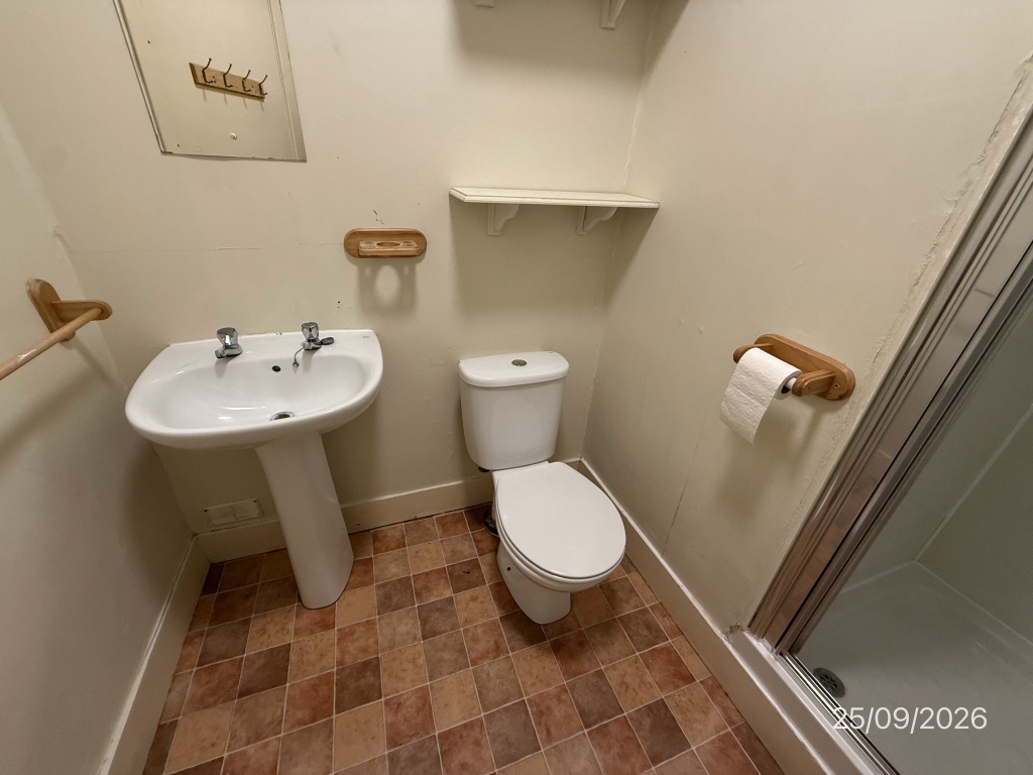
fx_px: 418
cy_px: 388
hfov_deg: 102.1
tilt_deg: -28.2
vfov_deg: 85.7
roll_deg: -3.2
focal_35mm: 14
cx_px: 516
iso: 250
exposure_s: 1/100
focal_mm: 2.22
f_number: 2.2
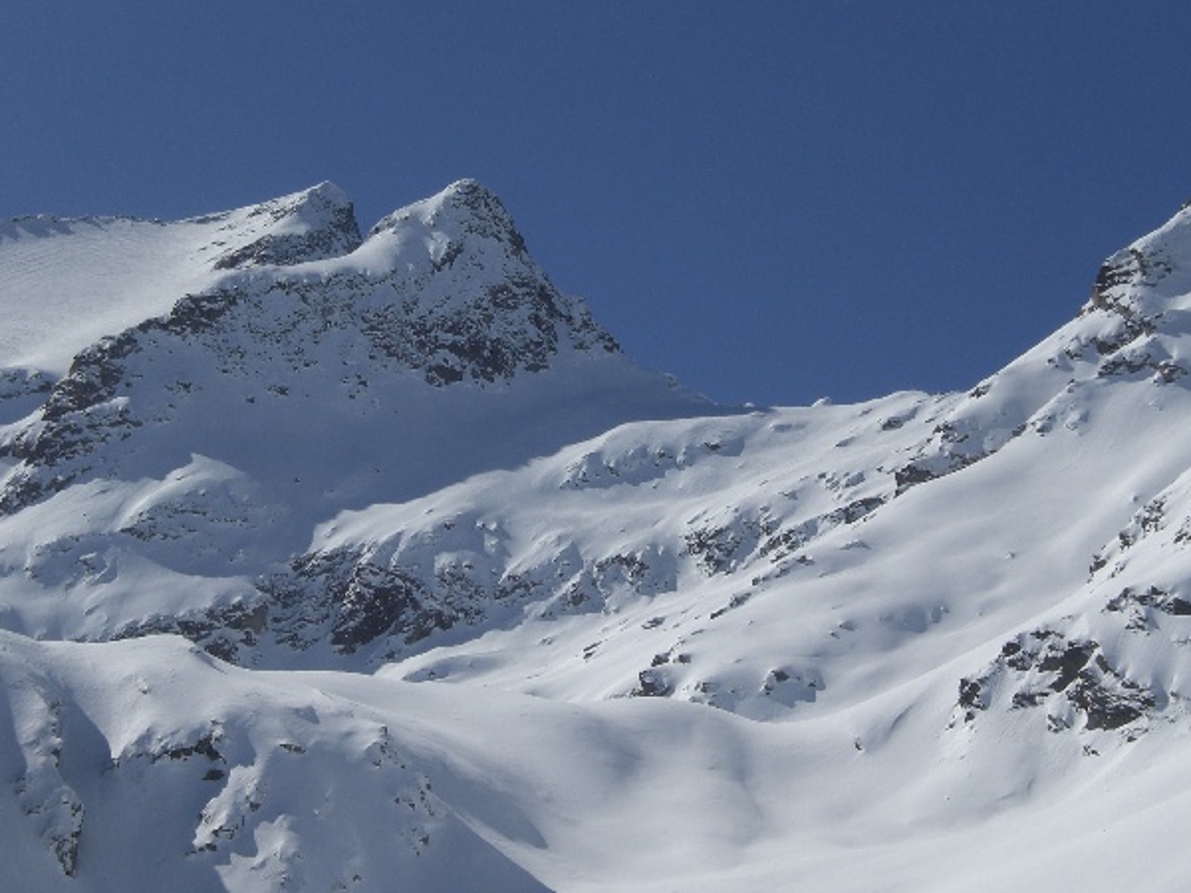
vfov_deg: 12.8
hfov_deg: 17.0
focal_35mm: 116
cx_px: 562
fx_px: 3991
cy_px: 514
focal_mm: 14.49
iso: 50
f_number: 7.1
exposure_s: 1/500
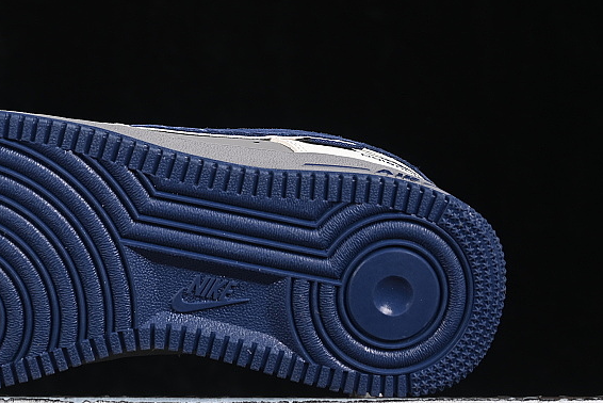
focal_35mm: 143
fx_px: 2396
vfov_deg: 9.6
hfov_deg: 14.3
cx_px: 108
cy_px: 160
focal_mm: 50
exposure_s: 1/60
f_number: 6.3
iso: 160
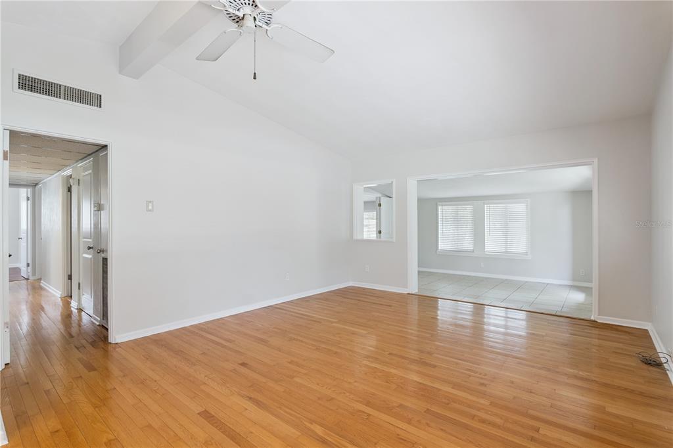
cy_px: 224
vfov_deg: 73.7
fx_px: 299
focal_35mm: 16
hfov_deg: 96.8
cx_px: 336
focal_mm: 16
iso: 800
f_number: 8
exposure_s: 1/25
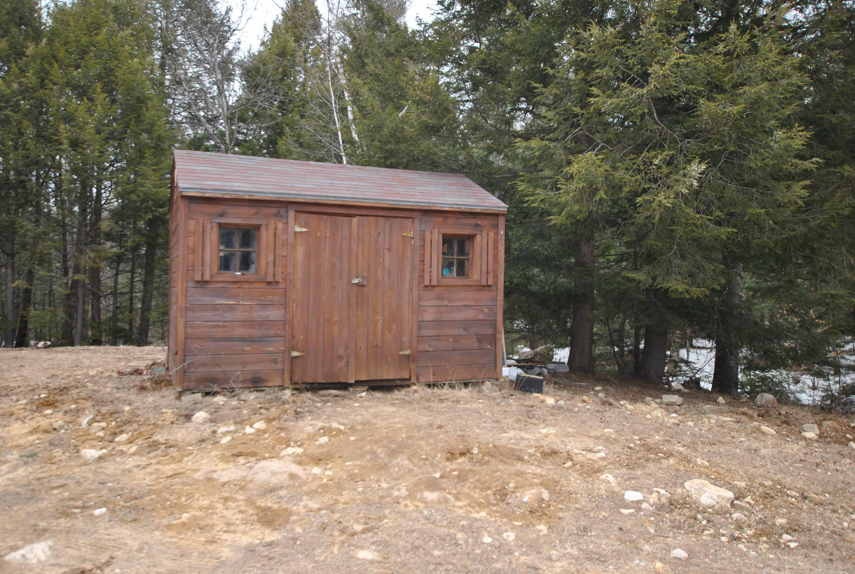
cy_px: 287
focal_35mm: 30
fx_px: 714
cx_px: 428
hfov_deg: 61.8
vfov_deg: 43.8
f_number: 3.5
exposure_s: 1/160
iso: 100
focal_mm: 20
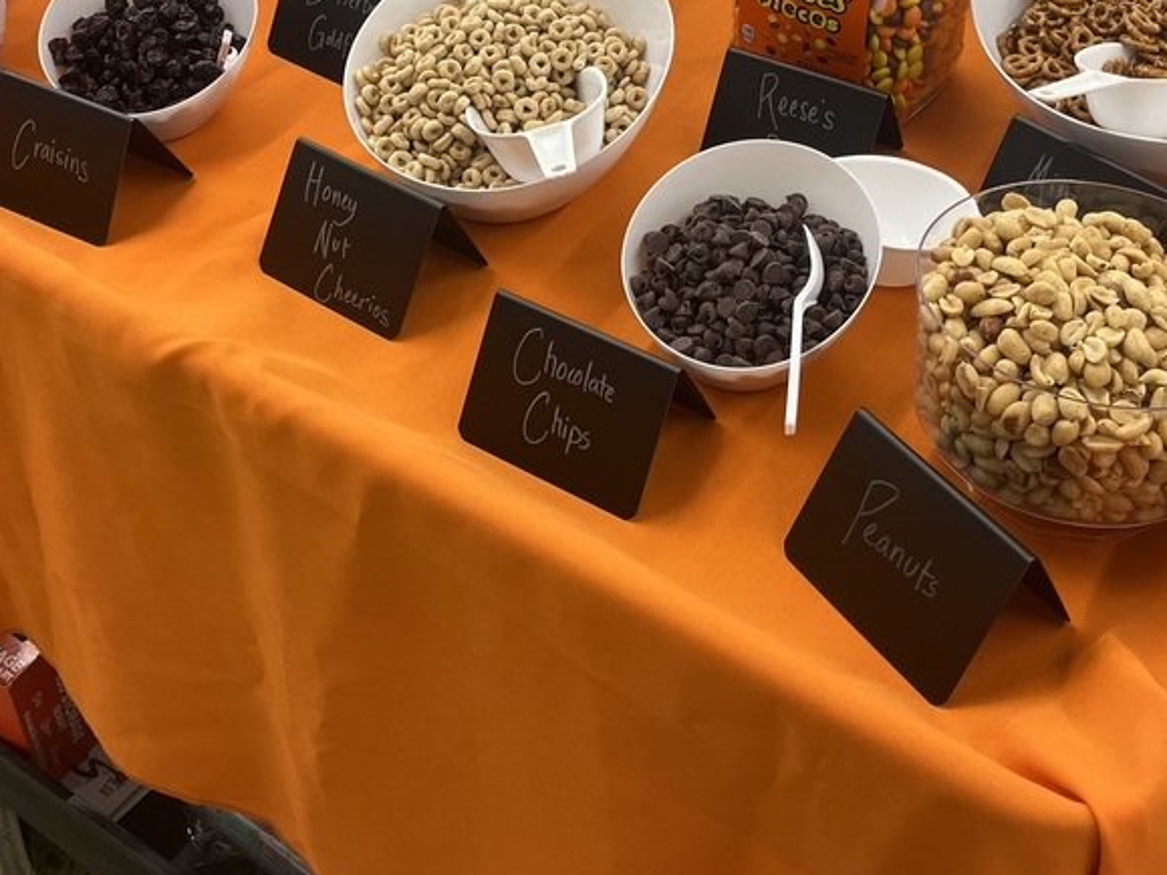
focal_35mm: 46
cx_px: 619
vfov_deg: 30.6
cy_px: 153
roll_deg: -0.2
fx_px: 1550
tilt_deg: -36.5
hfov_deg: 41.2
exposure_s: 1/101
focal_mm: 5.1
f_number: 1.6
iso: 125
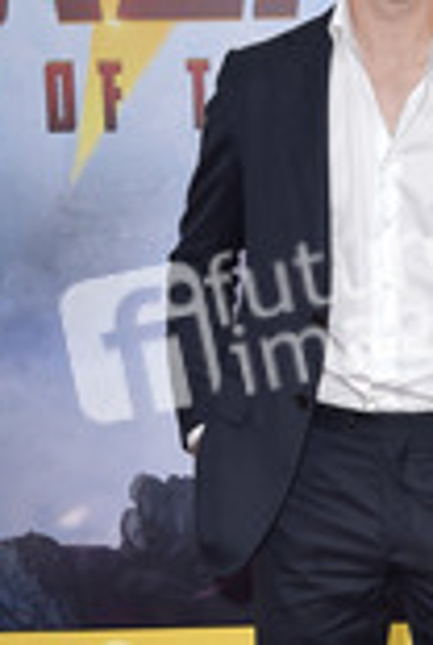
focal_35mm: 98
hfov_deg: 13.9
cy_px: 533
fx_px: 1760
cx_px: 398
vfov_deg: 20.5
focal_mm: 38
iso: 320
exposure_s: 1/250
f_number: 6.3
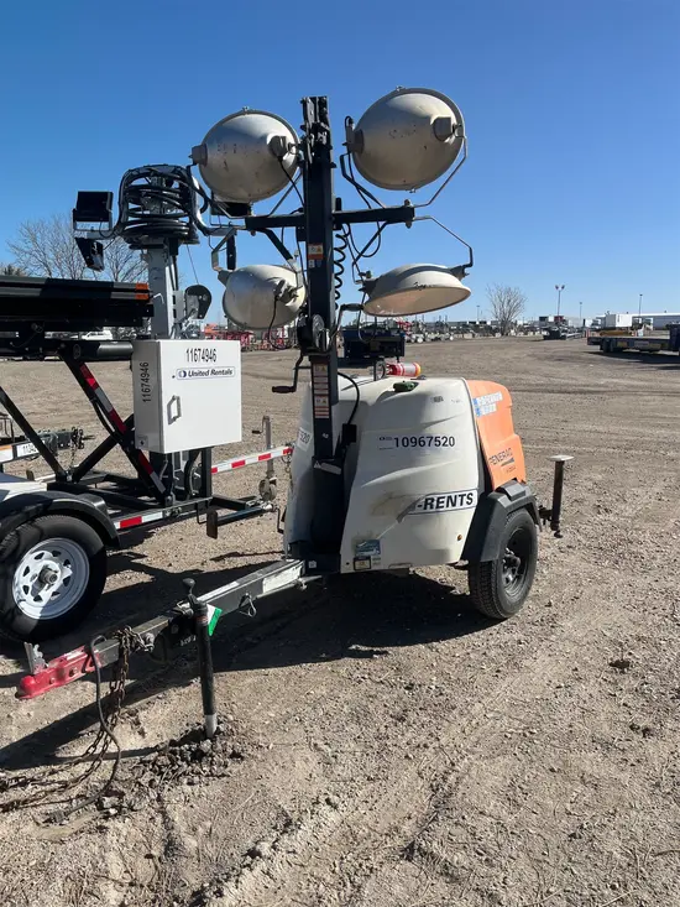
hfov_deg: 53.1
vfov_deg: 67.3
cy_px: 454
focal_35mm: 26
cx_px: 340
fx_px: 681
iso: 50
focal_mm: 5.1
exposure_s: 1/3623
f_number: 1.6
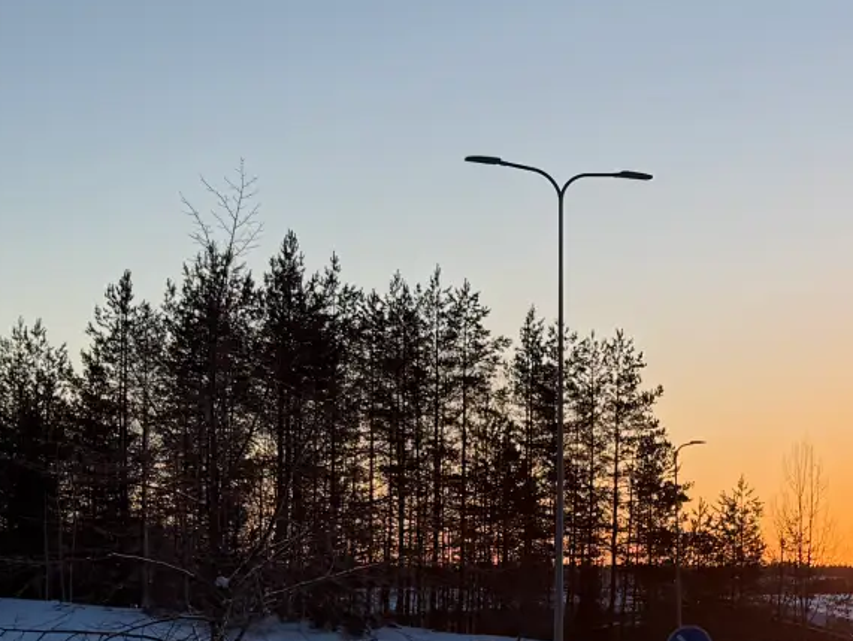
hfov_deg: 21.6
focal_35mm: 84
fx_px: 2071
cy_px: 517
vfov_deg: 17.4
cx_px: 1017
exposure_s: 1/2053
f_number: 1.78
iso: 80
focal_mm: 6.76
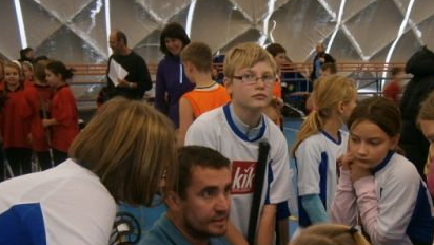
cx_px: 310
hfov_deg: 37.2
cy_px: 238
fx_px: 633
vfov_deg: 21.2
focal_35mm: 55
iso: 125
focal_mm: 4.7
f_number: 2.8
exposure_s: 1/30
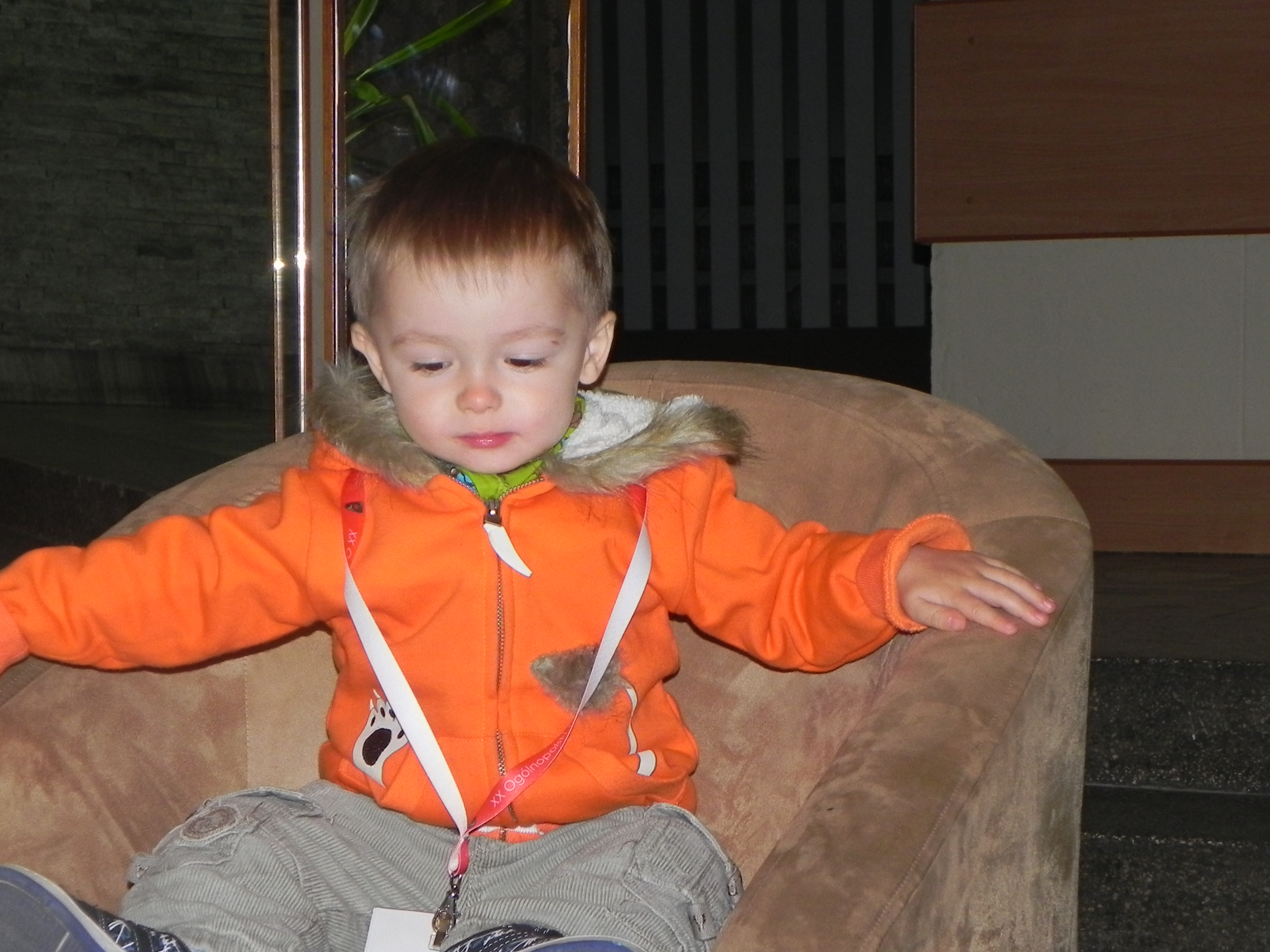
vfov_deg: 16.6
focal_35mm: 89
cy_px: 614
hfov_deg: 22.0
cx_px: 462
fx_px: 3265
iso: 200
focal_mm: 11.8
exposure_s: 1/30
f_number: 3.5
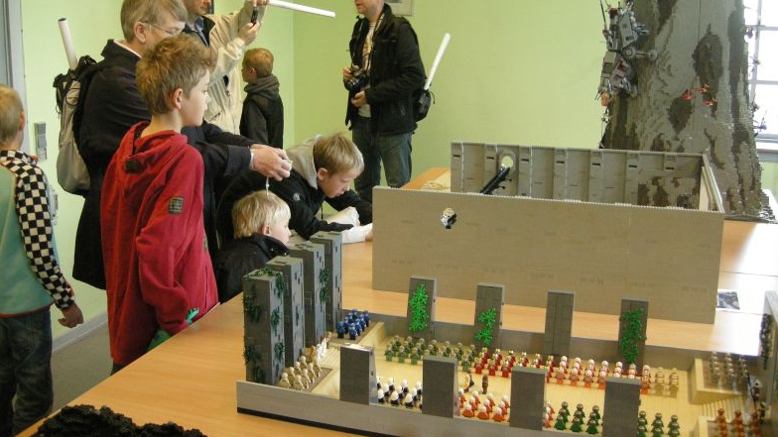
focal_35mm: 40
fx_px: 825
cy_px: 174
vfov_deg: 29.6
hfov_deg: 50.5
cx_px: 392
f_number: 2.7
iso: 393
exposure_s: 1/66.1
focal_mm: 7.5
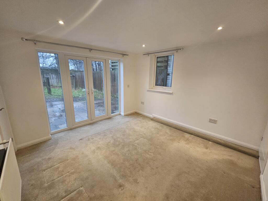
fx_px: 101
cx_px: 134
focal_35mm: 13
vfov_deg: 89.9
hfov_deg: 106.2
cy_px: 100
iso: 200
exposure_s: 1/50
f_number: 2.2
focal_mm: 2.2
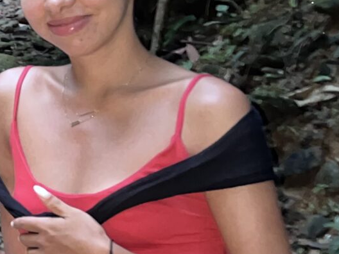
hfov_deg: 12.4
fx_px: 1234
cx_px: -469
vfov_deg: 11.7
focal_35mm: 126
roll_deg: -0.3
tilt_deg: -8.1
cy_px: 37
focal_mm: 5.1
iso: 160
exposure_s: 1/4
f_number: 1.6
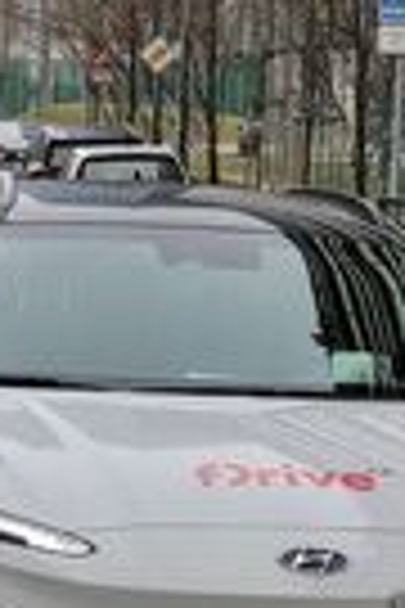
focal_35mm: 166
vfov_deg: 12.1
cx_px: 544
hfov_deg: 8.1
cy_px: -146
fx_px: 2801
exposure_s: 1/120
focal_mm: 5.3
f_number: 1.8
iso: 100
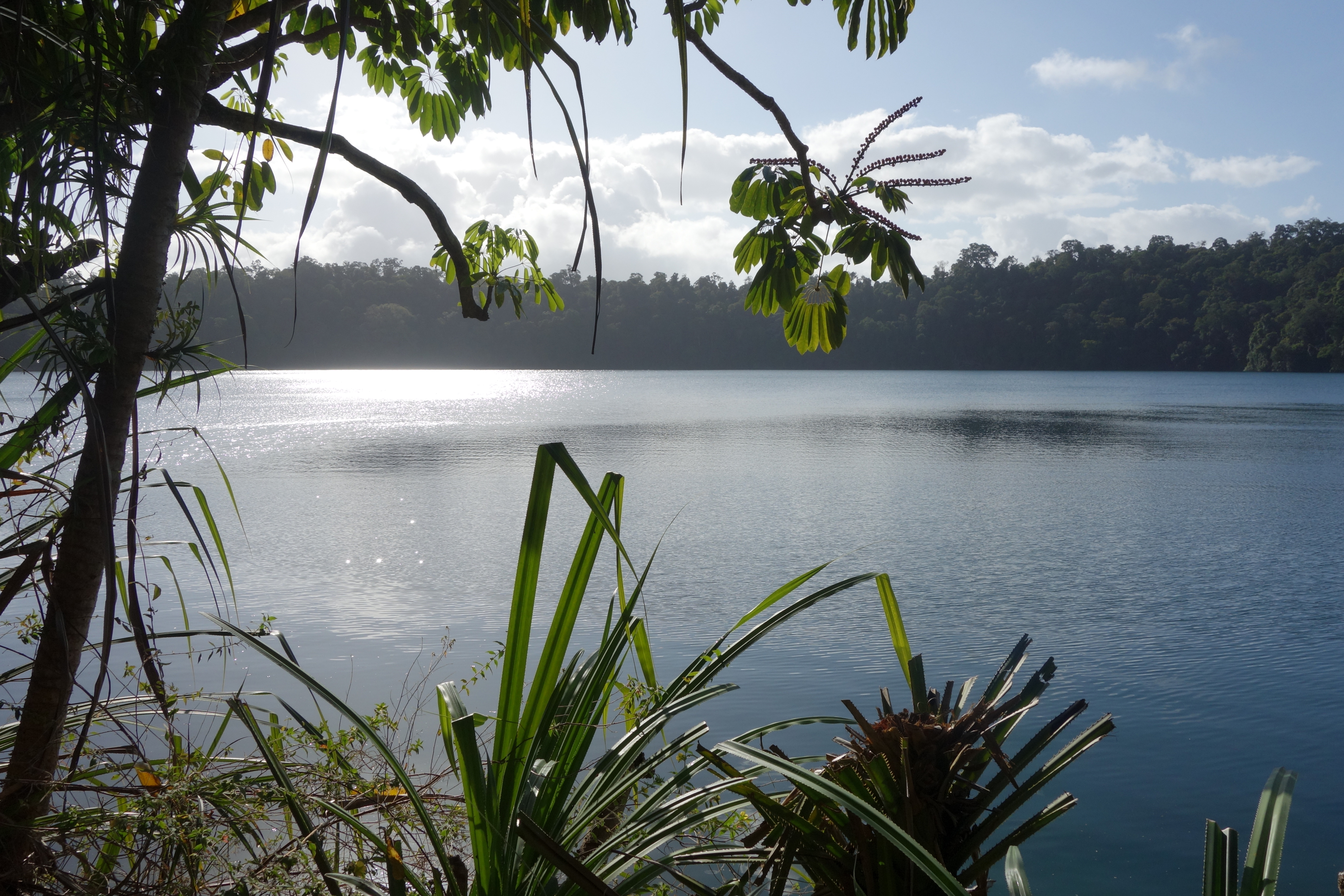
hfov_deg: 65.5
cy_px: 448
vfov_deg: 46.4
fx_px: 1045
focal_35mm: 28
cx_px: 672
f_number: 7.1
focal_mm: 10.4
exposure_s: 1/800
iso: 125
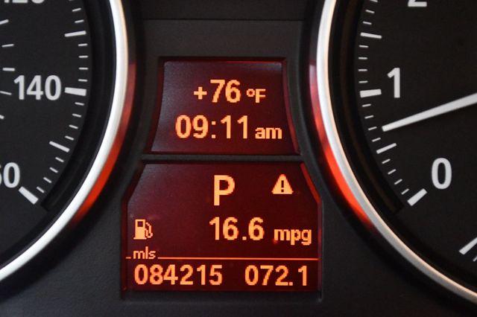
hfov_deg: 24.8
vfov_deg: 16.6
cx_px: 238
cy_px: 158
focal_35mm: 82
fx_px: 1086
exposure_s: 1/60
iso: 11400
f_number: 5.6
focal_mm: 55
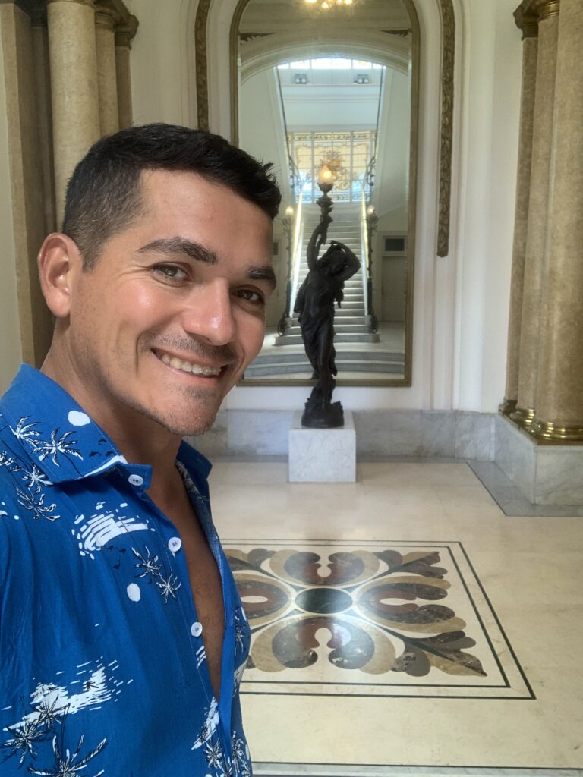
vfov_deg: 56.8
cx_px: 292
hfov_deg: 44.2
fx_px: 719
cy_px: 388
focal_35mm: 32
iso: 64
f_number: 2.2
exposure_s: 1/86
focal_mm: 2.87
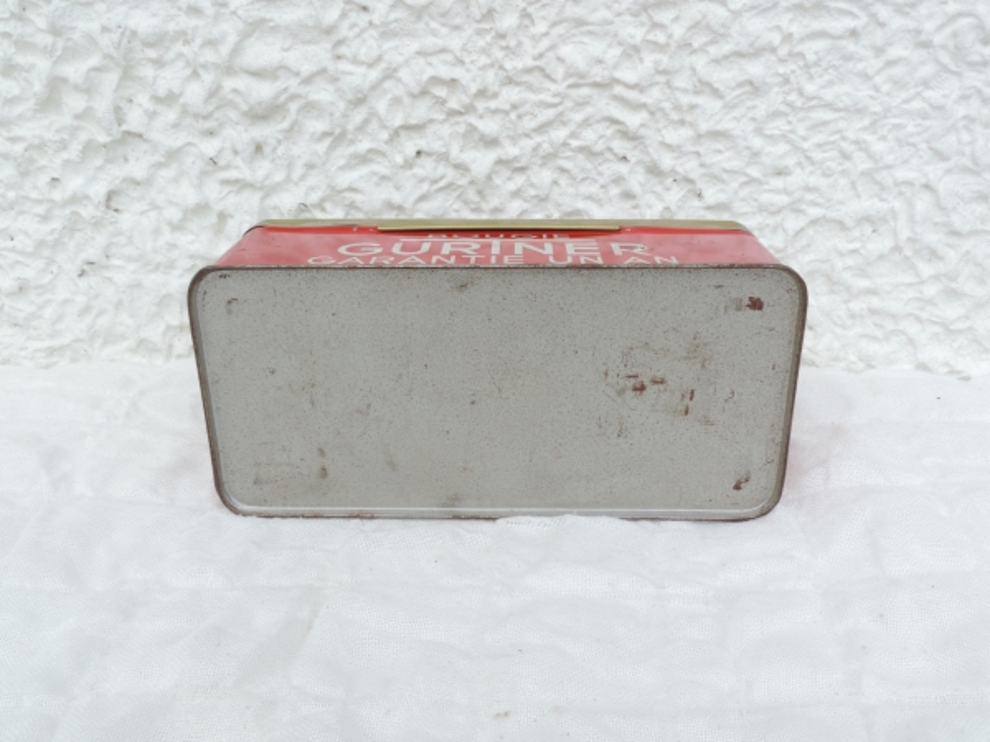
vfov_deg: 46.8
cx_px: 495
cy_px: 371
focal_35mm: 30
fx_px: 858
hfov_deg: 60.0
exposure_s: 1/80
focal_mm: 5.3
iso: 80
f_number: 6.9
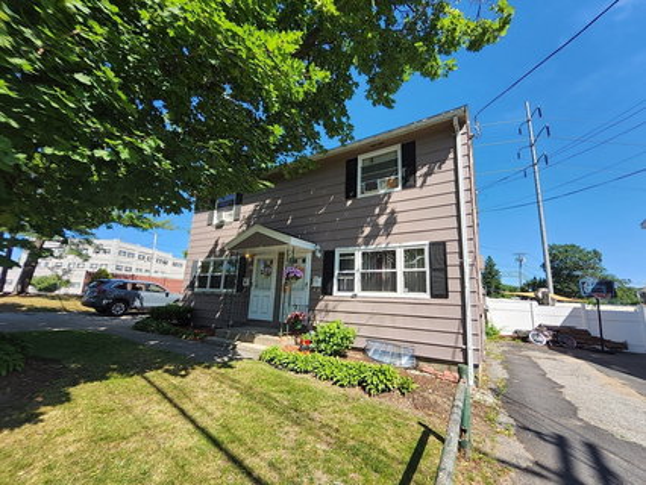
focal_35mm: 13
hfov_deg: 106.1
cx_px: 323
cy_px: 242
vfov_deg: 90.0
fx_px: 243
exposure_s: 1/624
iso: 32
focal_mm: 1.13
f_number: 2.2
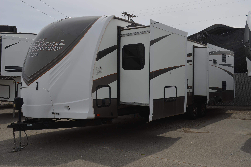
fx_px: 250
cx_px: 126
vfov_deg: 36.7
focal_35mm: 36
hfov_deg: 53.2
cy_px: 84
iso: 100
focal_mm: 24
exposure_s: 1/320
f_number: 9
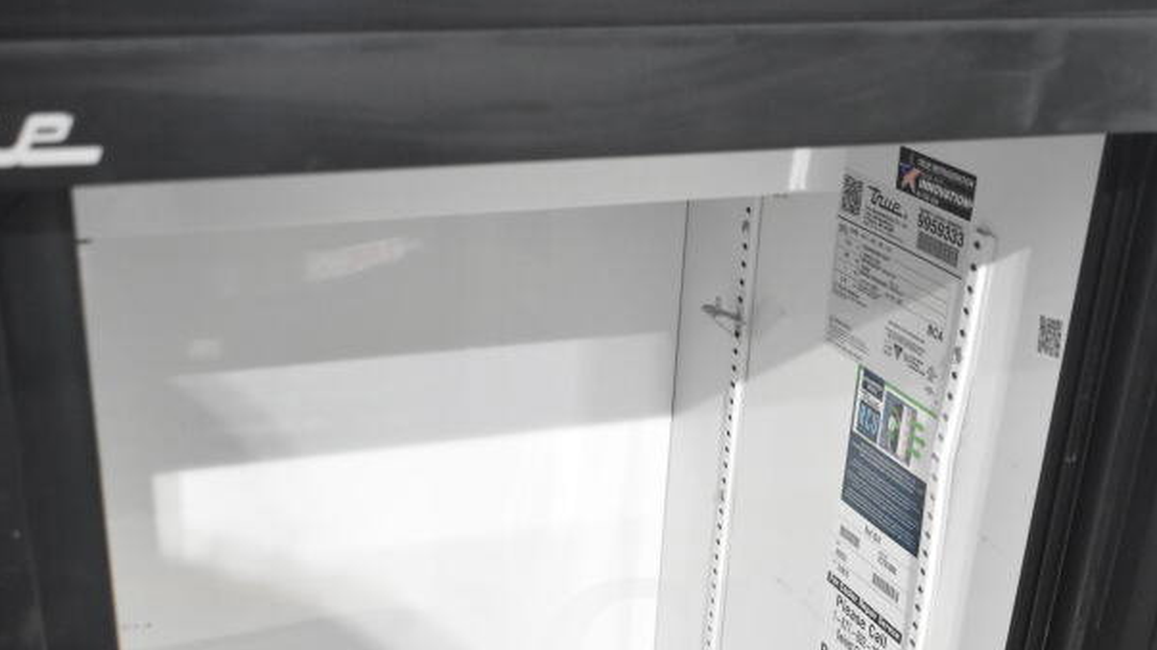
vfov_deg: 20.8
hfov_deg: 38.0
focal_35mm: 55
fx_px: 1681
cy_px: 731
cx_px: 579
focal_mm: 23
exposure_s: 1/40
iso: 3200
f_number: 3.8
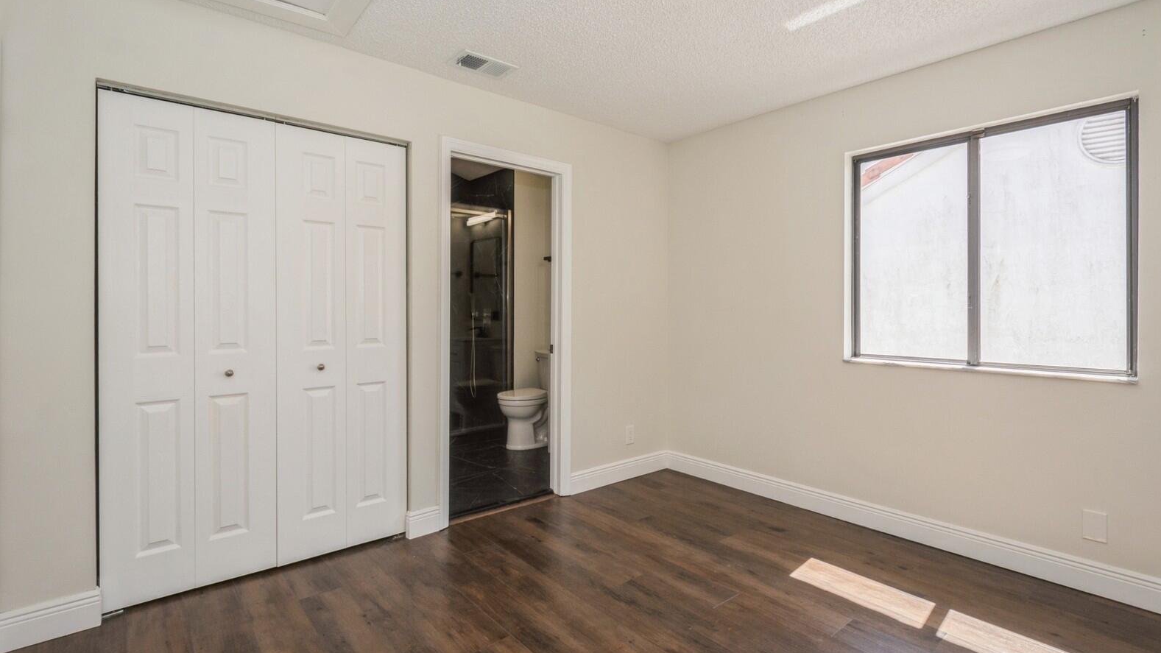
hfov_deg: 94.2
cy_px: 306
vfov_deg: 62.3
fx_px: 540
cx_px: 588
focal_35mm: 18
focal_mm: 11
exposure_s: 1/125
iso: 200
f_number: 5.6
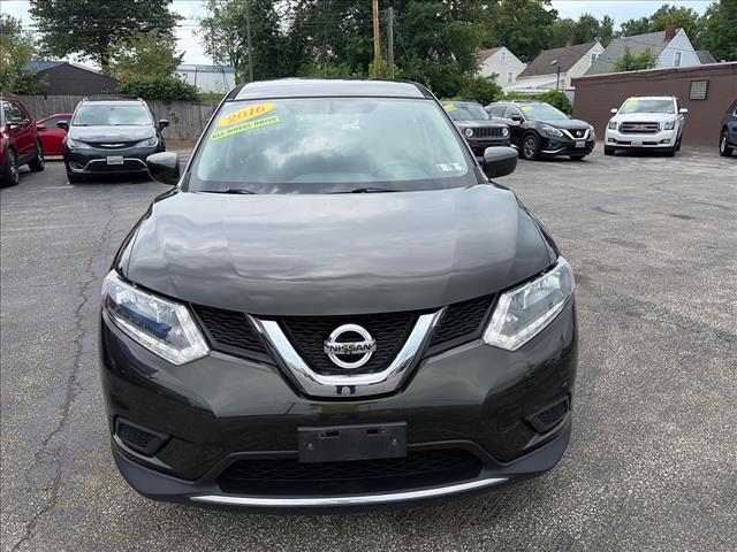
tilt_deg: -15.5
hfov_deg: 67.3
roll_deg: +1.9
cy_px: 276
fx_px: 554
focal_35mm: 26
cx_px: 368
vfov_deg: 53.1
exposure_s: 1/1799
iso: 50
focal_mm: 5.96
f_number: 1.6
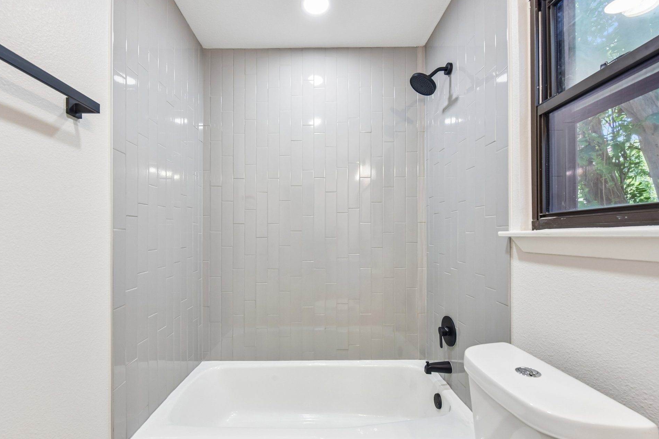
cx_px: 310
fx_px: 275
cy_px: 228
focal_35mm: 15
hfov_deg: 100.3
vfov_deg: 77.3
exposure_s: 1/15
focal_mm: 14
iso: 320
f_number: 8
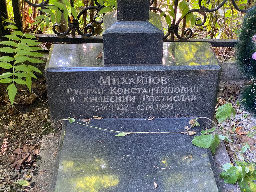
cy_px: 96
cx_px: 128
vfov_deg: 28.0
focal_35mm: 52
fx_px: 385
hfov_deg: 36.8
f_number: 2
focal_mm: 6
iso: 200
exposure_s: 1/60
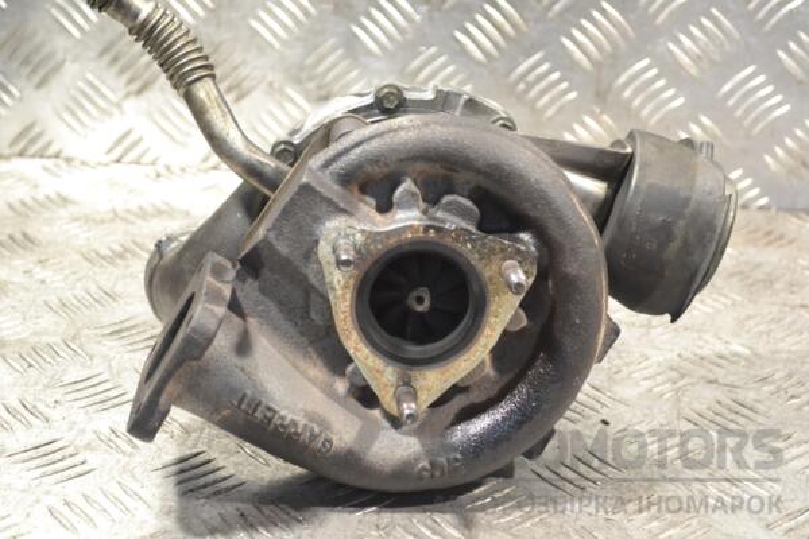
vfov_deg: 19.7
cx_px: 404
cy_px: 270
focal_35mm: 69
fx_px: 1550
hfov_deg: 29.2
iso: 3200
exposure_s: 1/160
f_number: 6.3
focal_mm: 46
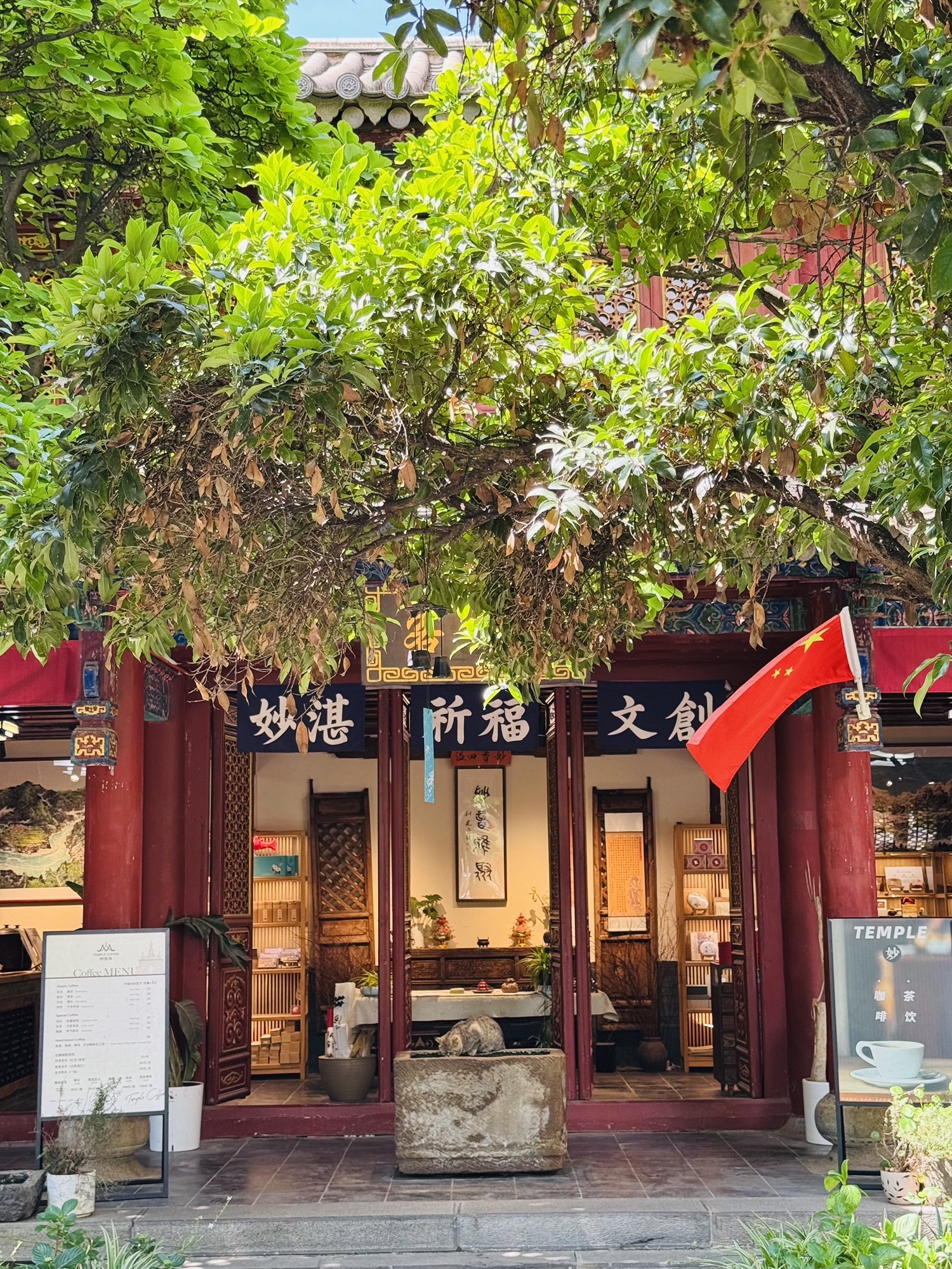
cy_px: 634
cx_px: 476
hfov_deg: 30.3
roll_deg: +1.1
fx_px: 1760
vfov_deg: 39.7
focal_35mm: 48
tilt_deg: +9.0
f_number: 1.78
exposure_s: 1/183
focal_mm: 6.76
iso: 64
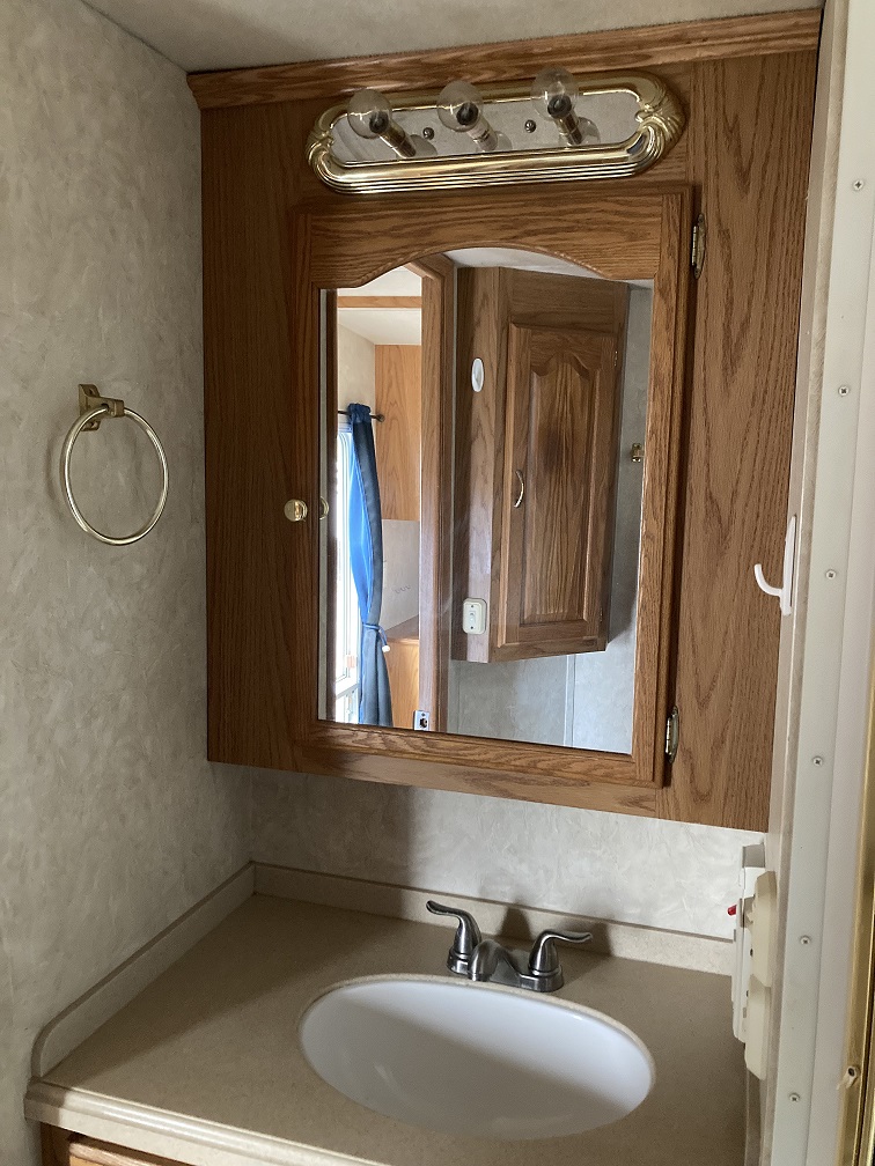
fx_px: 944
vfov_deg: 63.4
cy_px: 583
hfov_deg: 49.7
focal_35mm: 28
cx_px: 438
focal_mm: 3.99
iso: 500
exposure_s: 1/30
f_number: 1.8
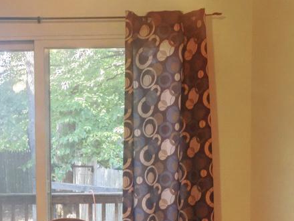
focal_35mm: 76
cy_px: 224
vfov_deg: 18.8
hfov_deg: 25.1
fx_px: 645
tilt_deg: -4.1
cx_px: 43
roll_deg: +0.3
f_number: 2.2
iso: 100
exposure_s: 1/30
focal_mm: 4.15
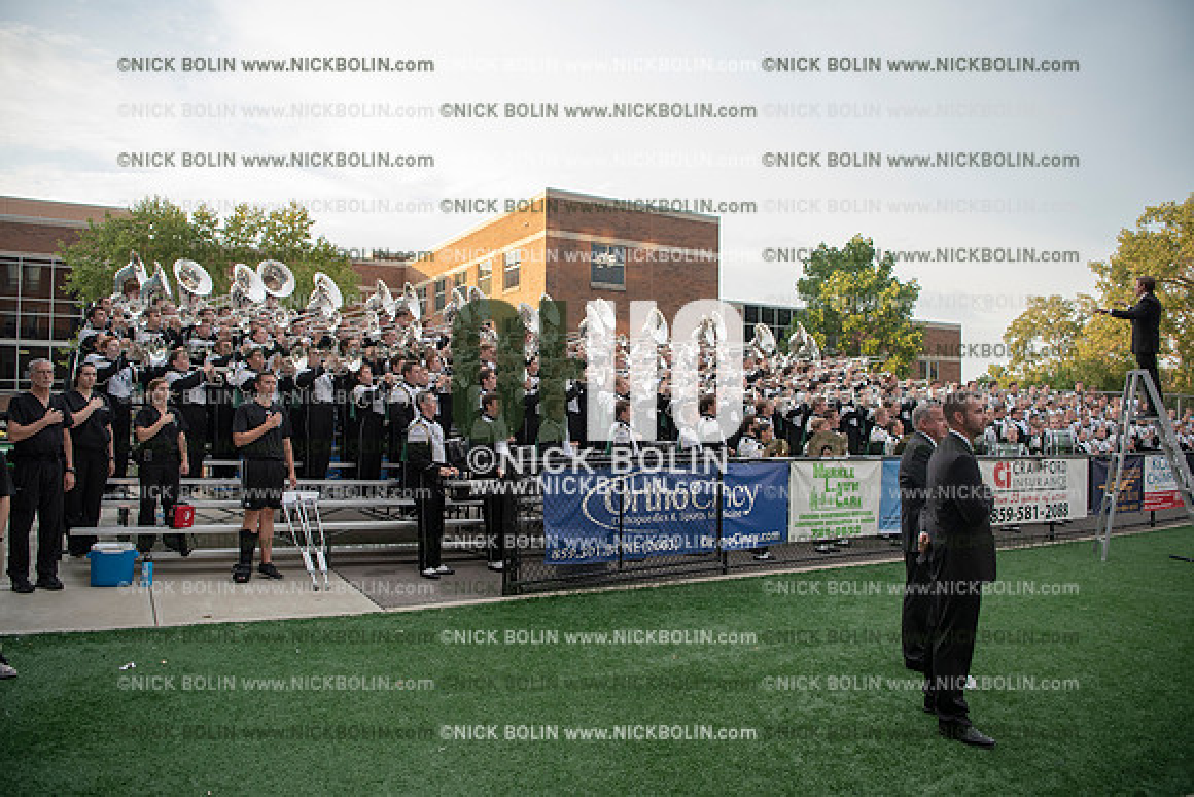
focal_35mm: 24
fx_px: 796
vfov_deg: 53.2
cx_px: 597
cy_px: 398
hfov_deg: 73.7
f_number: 3.2
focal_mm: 24
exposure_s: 1/1250
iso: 800
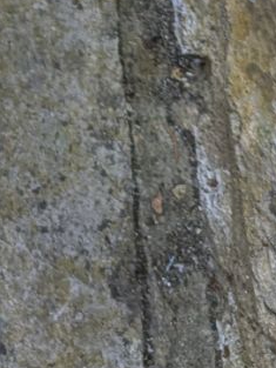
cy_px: -590
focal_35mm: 160
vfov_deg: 10.3
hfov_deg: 7.9
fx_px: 1700
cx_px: -566
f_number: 1.89
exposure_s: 1/399
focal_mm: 5.43
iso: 45
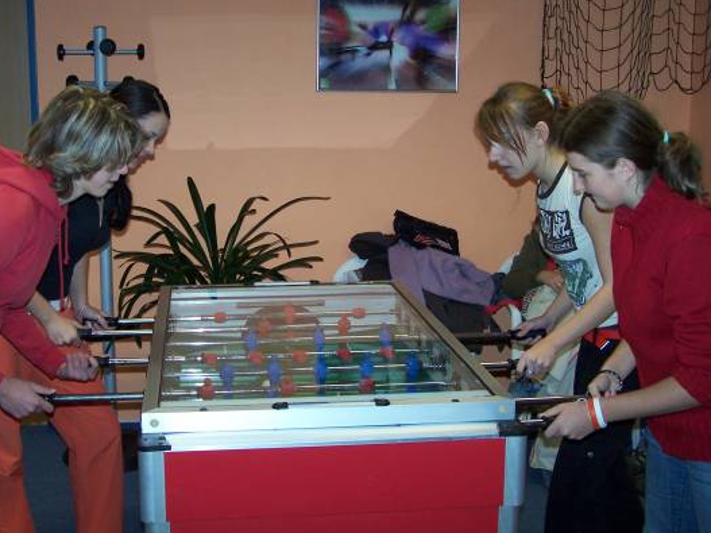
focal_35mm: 49
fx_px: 1006
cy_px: 252
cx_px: 309
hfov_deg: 38.8
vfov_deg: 29.7
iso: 140
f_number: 2.9
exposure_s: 1/60
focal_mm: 7.1
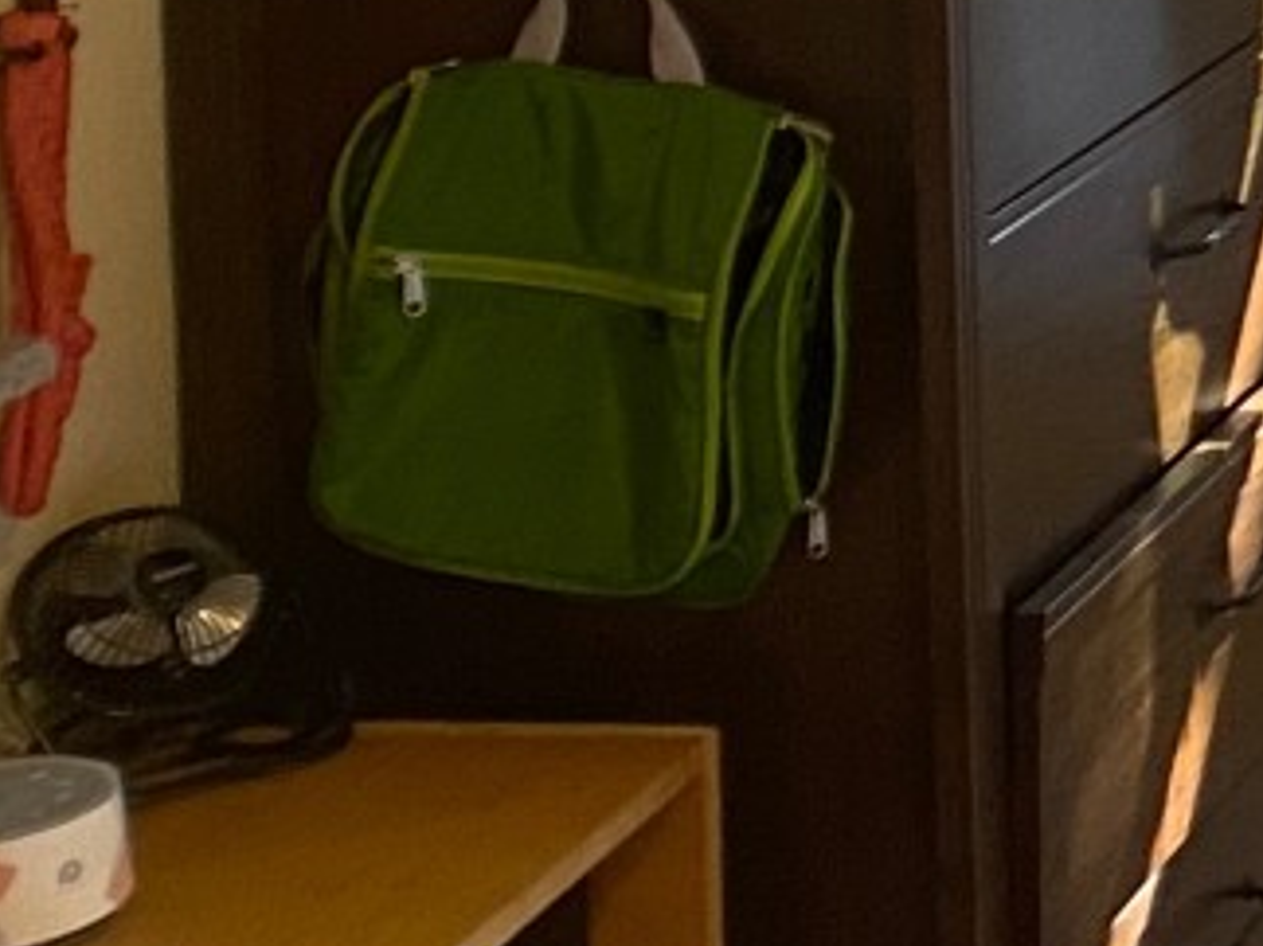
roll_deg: -1.7
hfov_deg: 10.6
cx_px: 2808
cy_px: -434
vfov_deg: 8.8
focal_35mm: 165
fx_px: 6018
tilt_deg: -4.3
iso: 125
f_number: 1.8
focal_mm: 4.25
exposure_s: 1/60
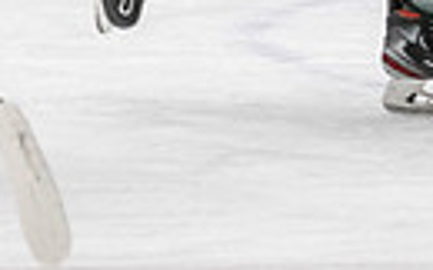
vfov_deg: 2.2
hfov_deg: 3.5
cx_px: 957
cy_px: -298
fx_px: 6968
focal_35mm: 591
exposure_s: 1/640
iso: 2000
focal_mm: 100
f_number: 2.8
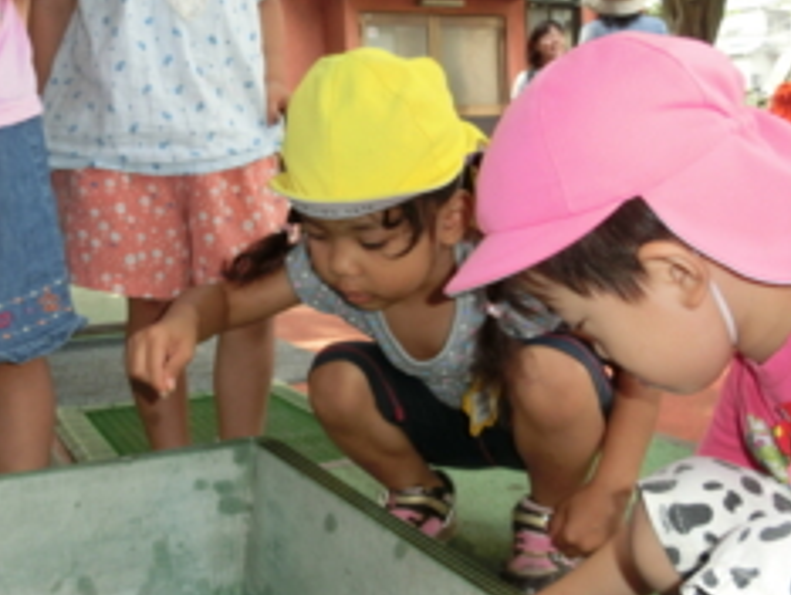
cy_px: 250
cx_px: 314
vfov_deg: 35.1
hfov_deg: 45.5
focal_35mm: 41
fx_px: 938
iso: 100
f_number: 3
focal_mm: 4.24
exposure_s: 1/125
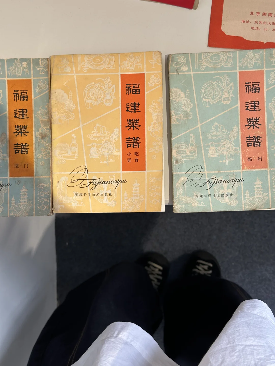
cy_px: 183
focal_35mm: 48
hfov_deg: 30.3
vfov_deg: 39.7
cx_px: 138
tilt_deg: -89.2
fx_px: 508
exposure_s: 1/141
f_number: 1.78
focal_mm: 6.86
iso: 50
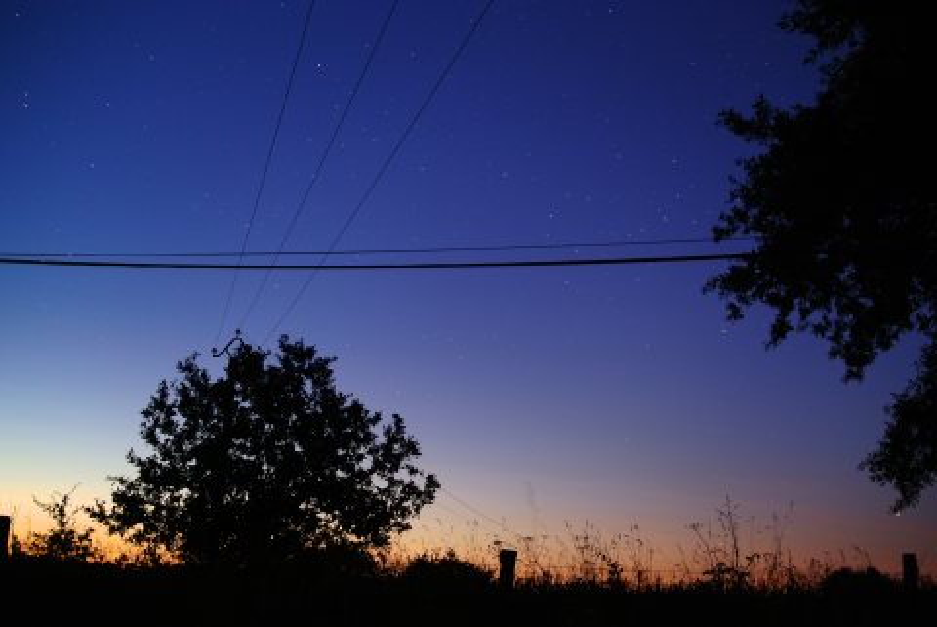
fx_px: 1276
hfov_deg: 40.3
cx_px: 468
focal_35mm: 49
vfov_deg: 27.6
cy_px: 314
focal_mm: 18.5
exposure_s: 30
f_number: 1.8
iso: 100
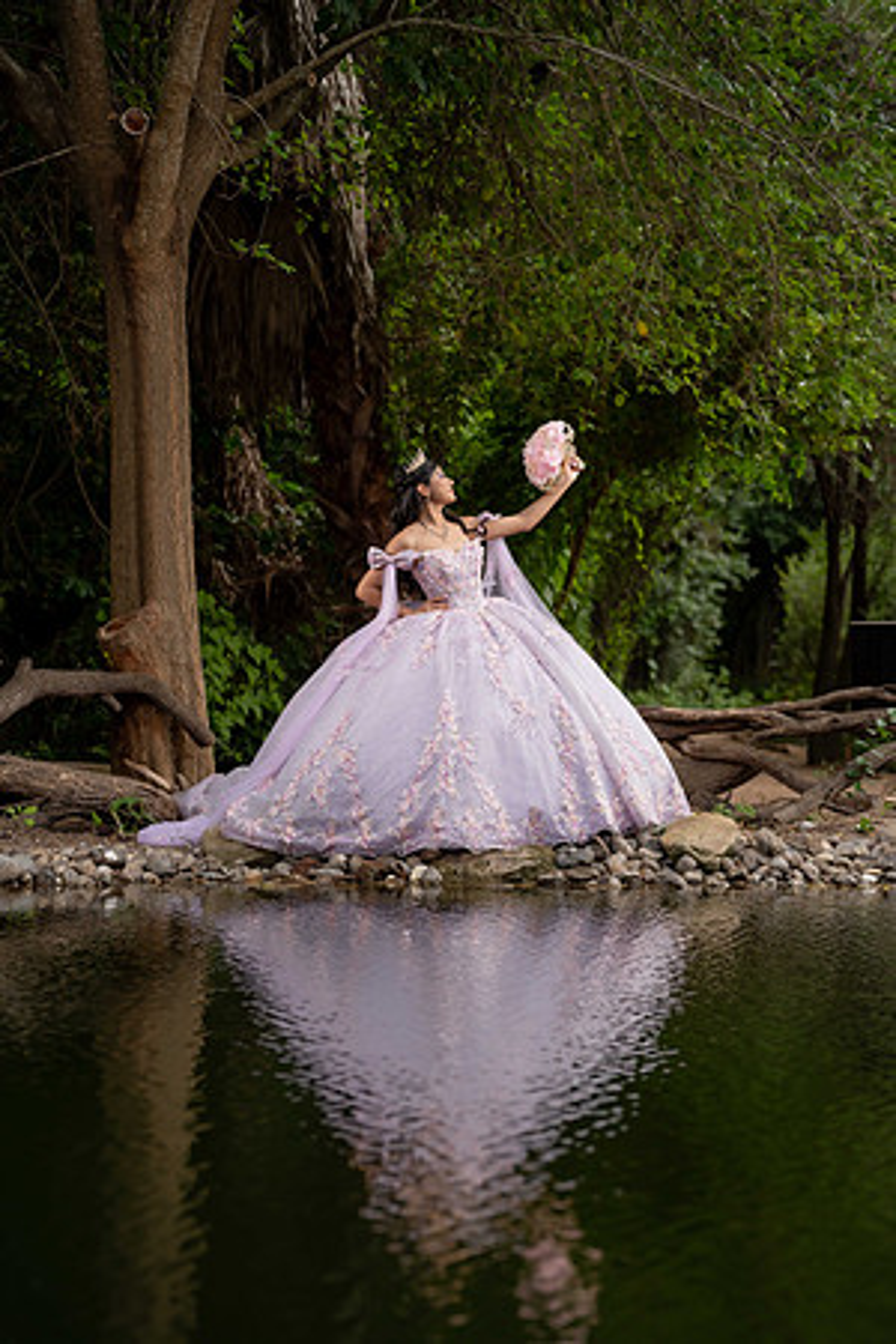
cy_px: 672
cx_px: 448
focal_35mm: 84
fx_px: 3136
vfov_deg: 24.2
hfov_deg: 16.3
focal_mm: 84
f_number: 2.8
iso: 160
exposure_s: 1/1250
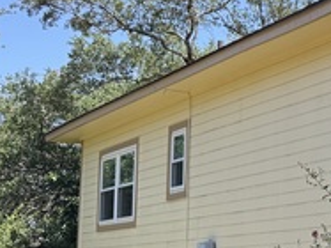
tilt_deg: +8.3
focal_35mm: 82
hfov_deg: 19.4
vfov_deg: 18.0
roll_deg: +1.6
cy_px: 140
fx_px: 784
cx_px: 552
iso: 80
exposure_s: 1/842
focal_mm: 6.76
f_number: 1.78
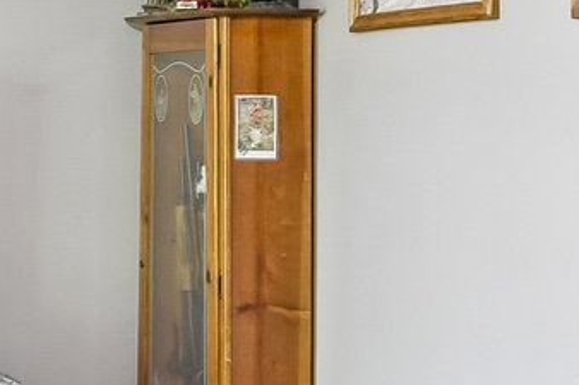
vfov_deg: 14.9
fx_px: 1463
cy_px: 92
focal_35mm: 91
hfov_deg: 19.6
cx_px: -276
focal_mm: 10
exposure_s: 1/20
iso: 400
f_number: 6.3
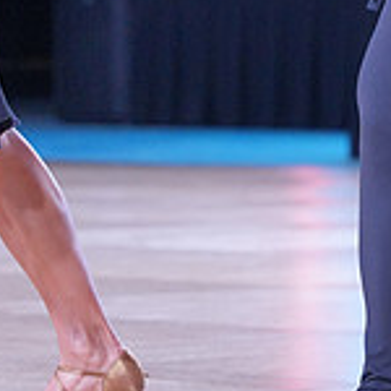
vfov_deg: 3.2
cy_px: -162
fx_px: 7054
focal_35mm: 552
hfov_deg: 3.2
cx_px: 444
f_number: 5.6
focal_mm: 168
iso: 4000
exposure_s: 1/400
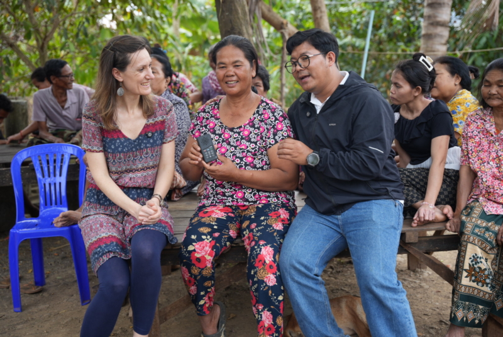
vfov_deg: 27.3
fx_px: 692
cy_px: 168
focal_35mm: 50
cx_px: 252
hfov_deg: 39.9
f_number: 2.8
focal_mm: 49.5
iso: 125
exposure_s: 1/160
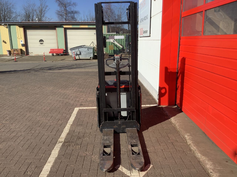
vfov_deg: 45.4
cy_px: 88
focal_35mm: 31
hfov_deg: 58.4
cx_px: 118
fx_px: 212
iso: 25
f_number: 2.4
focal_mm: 3.3
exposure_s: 1/1235
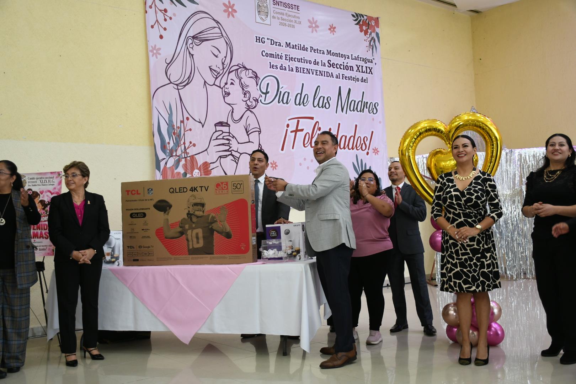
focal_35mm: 36
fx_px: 576
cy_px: 192
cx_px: 288
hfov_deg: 53.1
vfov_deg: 36.9
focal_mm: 24
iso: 1000
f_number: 3.8
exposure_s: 1/100
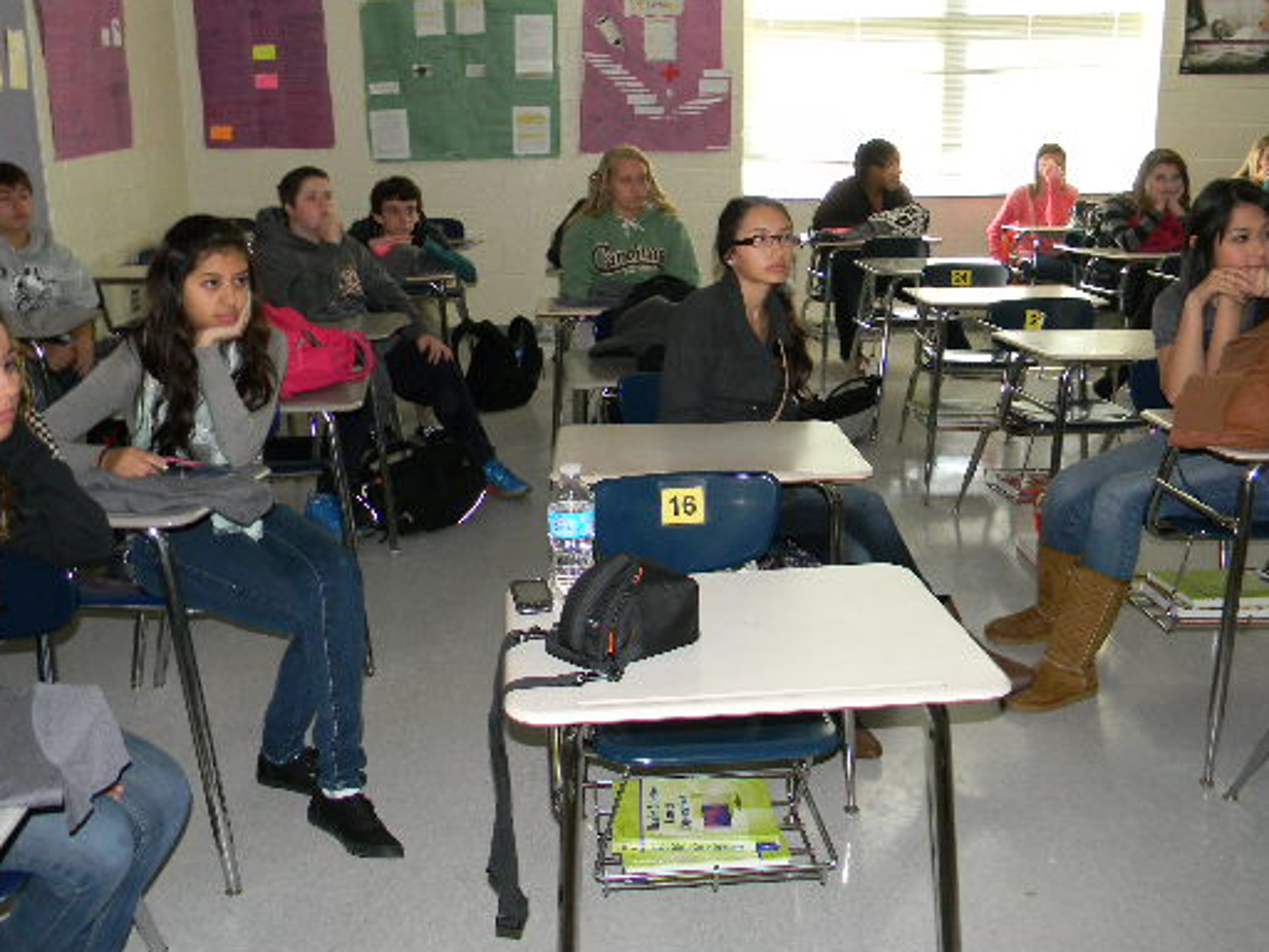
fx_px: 1283
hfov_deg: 52.6
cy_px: 367
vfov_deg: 40.5
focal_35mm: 35
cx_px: 605
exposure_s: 1/26
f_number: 3.5
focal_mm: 5
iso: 220
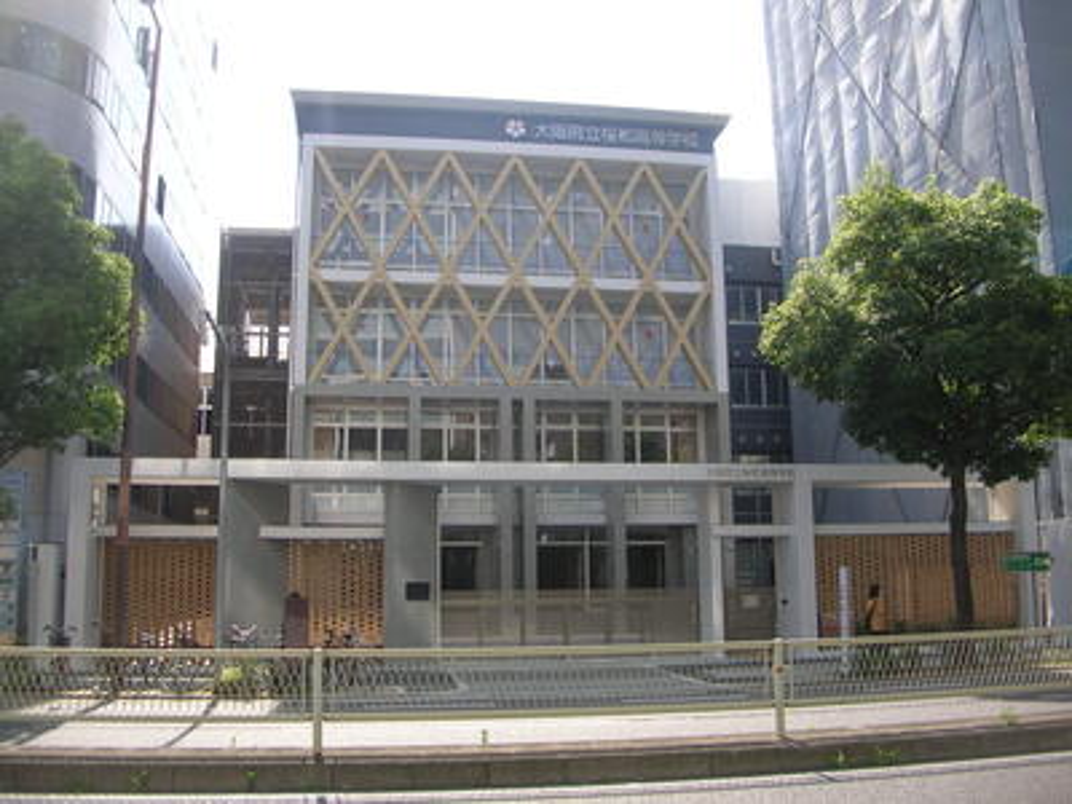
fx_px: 1084
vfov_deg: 40.7
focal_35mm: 35
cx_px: 536
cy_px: 402
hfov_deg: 52.6
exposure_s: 1/330
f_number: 2.8
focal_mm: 5.8
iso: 50
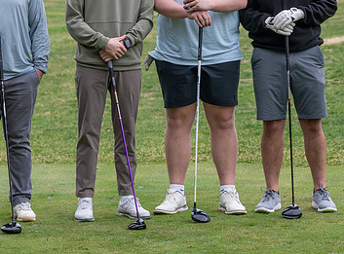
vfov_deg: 7.5
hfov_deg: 10.1
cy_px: 32
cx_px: 193
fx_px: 1948
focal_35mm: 197
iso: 180
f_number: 5
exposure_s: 1/500
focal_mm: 98
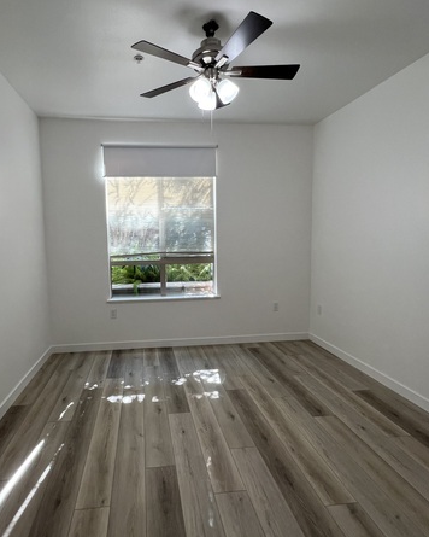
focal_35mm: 19
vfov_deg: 83.3
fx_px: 302
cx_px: 175
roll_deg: +1.9
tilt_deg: -4.7
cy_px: 266
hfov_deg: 70.2
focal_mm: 1.57
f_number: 1.8
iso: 100
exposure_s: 1/120
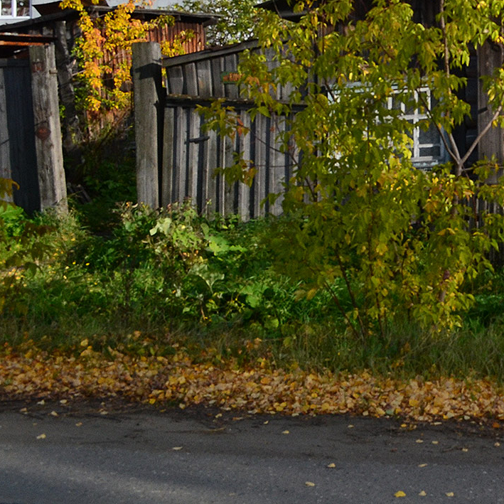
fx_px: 1334
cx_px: 704
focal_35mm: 81
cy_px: 22
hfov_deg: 19.3
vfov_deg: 20.8
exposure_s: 1/250
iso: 400
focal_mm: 22
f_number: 10
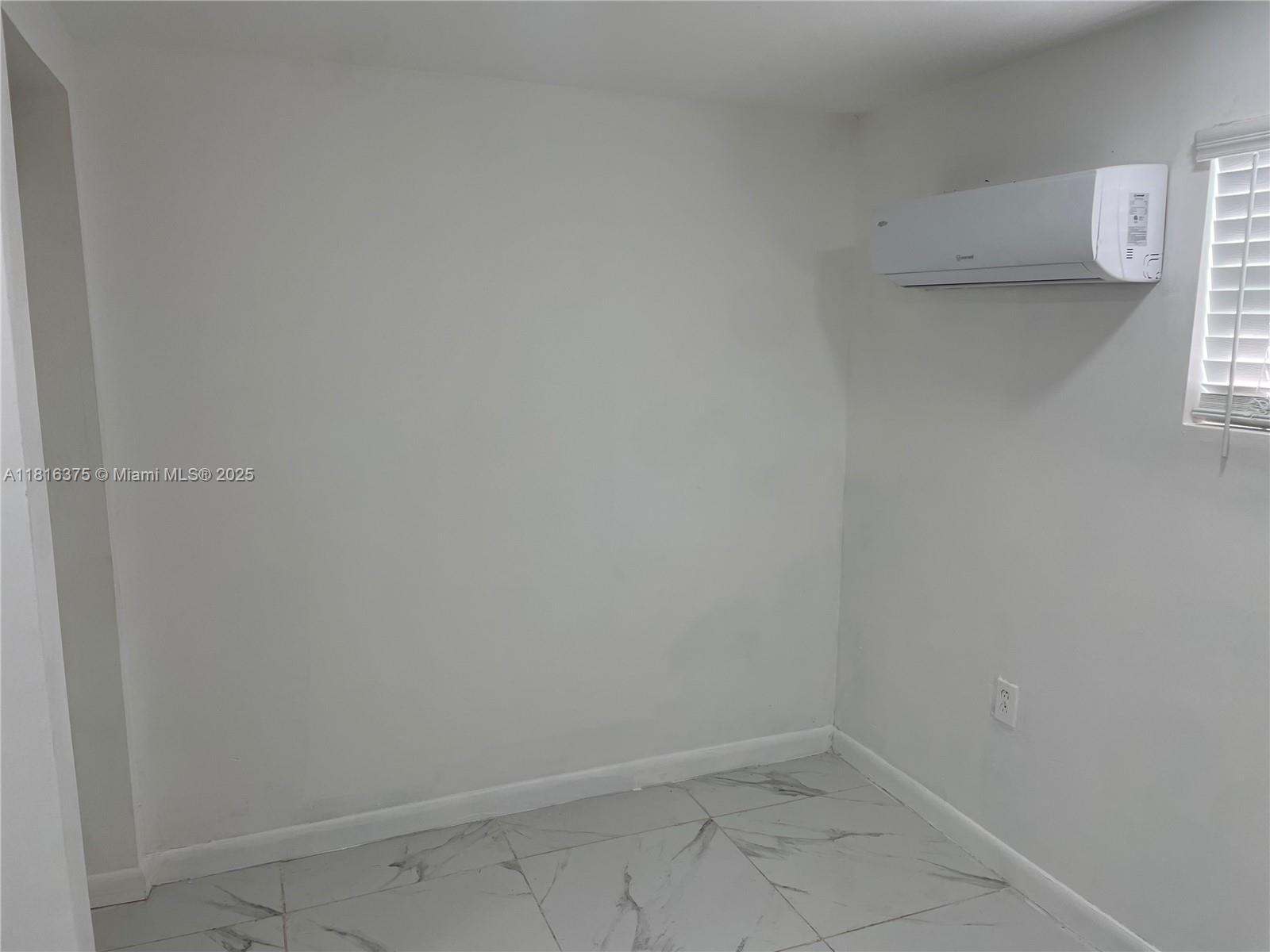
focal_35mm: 26
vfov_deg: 53.1
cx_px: 635
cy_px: 476
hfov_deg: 67.3
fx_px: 954
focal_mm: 4.2
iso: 40
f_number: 1.6
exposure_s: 1/120
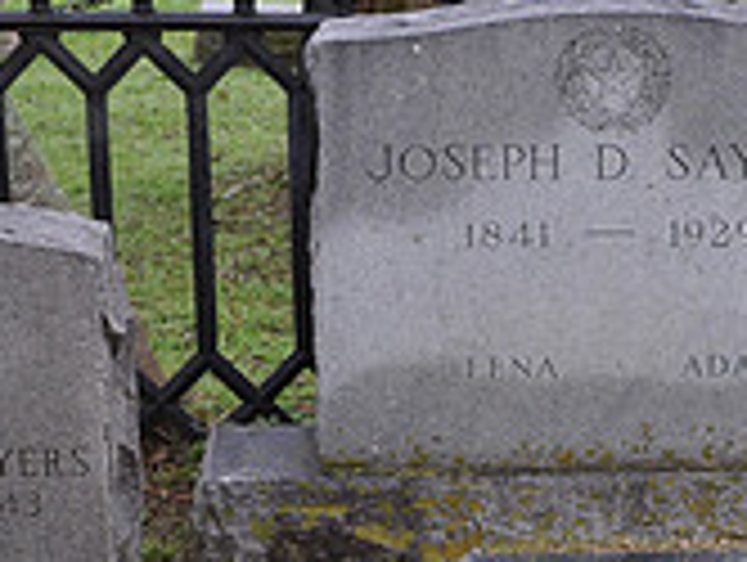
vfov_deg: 8.6
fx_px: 3695
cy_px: 641
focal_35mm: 171
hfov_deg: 11.5
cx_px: 688
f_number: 4.2
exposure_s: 1/60
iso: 450
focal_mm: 34
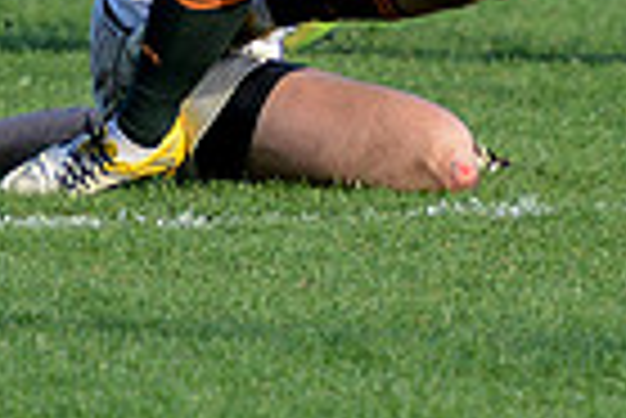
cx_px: -9
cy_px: -425
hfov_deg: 1.9
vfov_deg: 1.3
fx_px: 18886
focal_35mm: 1085
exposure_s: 1/500
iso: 500
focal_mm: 260
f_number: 4
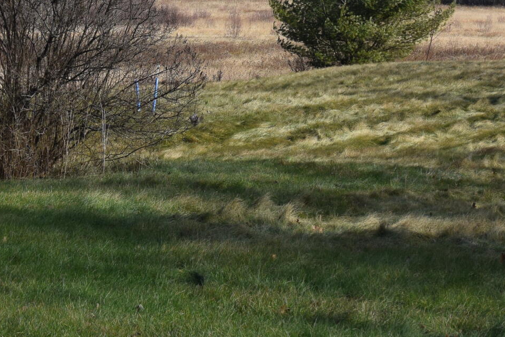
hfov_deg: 13.5
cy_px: -134
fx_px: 2118
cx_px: 450
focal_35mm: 151
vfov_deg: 8.9
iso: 200
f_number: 10
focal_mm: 32
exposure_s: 1/400
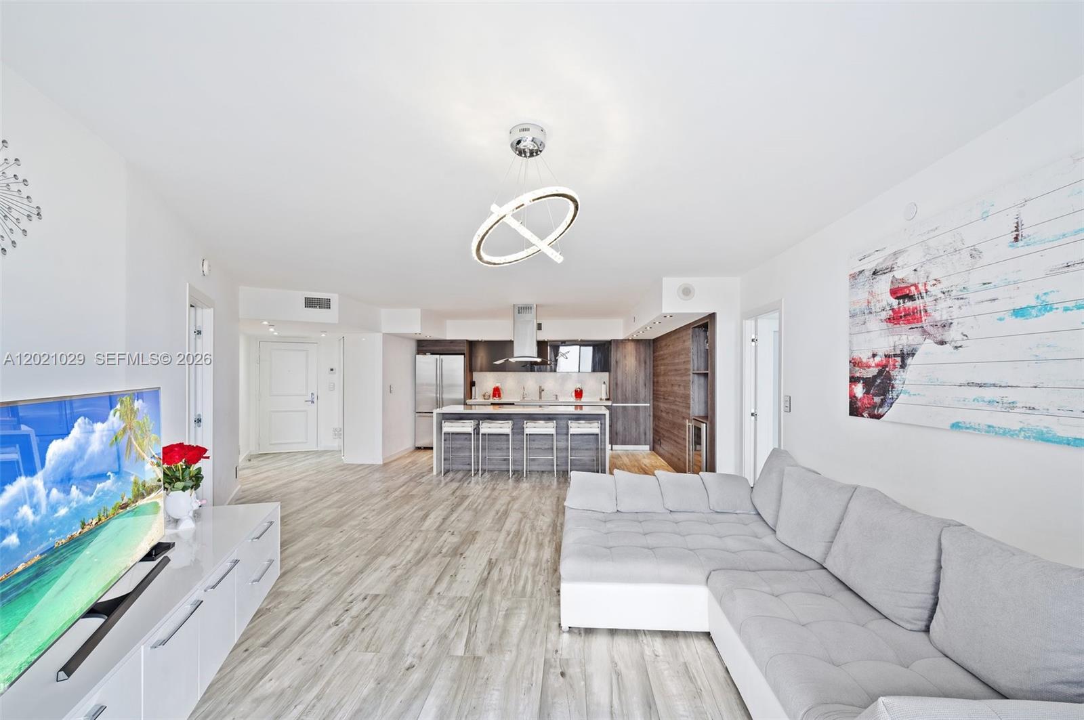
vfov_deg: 81.1
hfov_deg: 104.3
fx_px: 421
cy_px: 360
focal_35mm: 14
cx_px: 542
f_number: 8
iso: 200
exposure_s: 1/5
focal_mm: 14
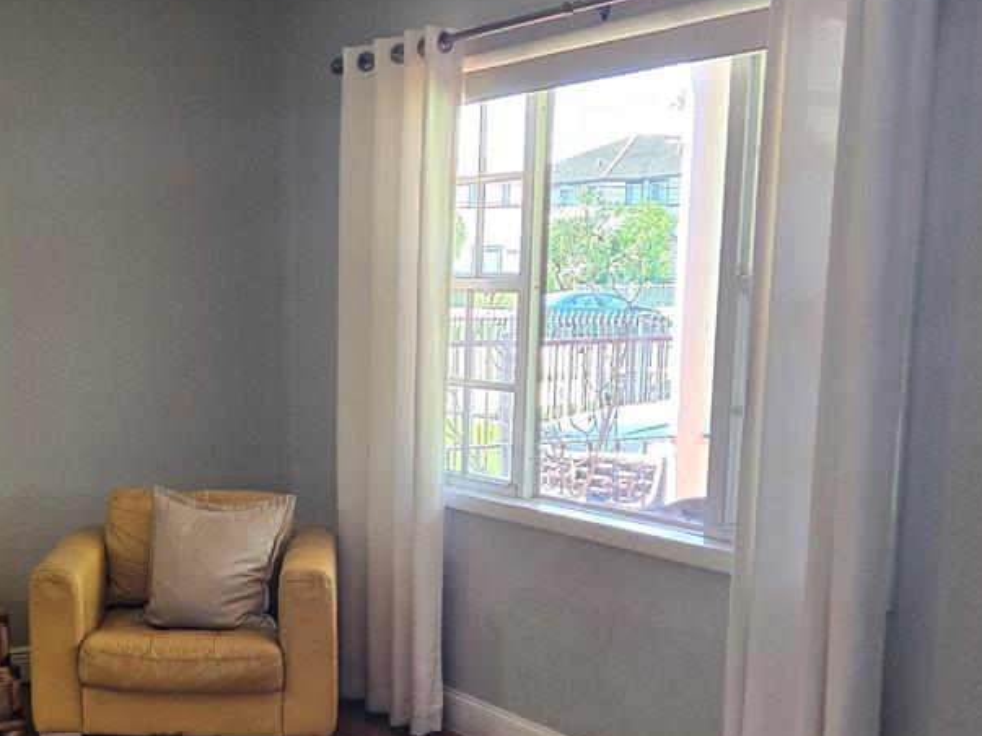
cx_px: 91
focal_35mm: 61
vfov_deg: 23.5
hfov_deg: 30.3
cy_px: 640
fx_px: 1730
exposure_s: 1/120
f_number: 1.8
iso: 200
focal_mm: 5.4
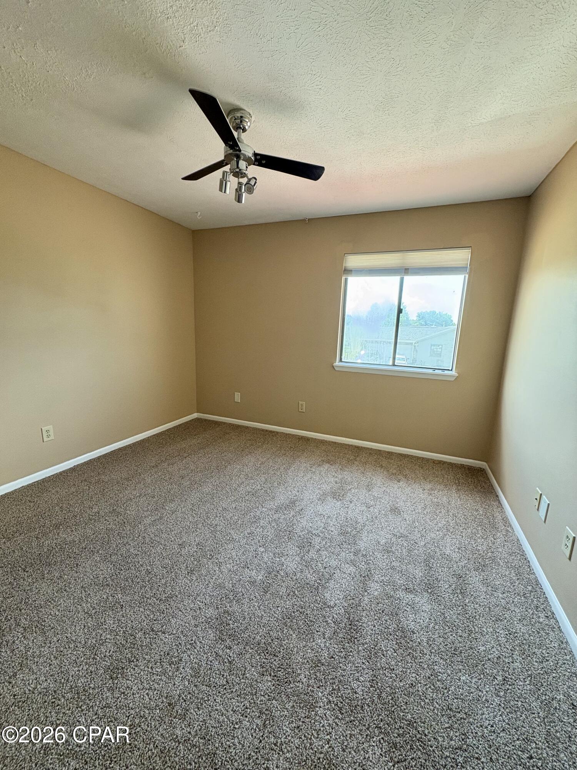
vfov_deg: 102.1
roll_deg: -2.0
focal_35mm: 14
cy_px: 385
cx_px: 288
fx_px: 311
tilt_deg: -9.4
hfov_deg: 85.7
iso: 200
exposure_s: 1/99
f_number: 2.2
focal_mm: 2.22
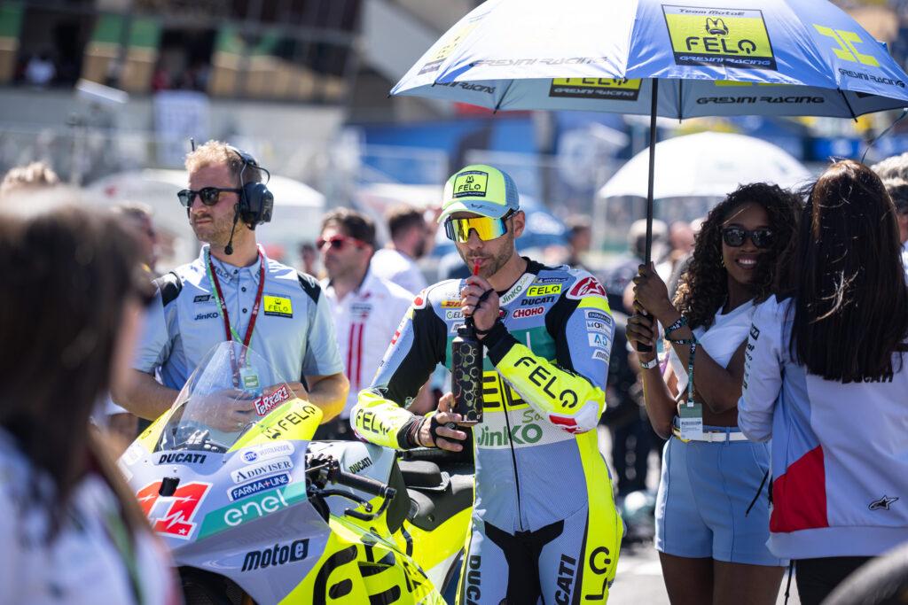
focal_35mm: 130
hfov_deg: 15.8
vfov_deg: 10.6
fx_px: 3279
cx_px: 454
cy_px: 302
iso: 160
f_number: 2.8
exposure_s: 1/1000
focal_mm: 130
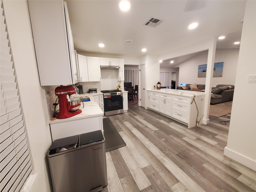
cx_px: 128
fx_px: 96
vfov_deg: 89.9
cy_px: 96
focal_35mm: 13
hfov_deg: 106.2
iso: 640
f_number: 2.2
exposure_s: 1/60
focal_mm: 1.8
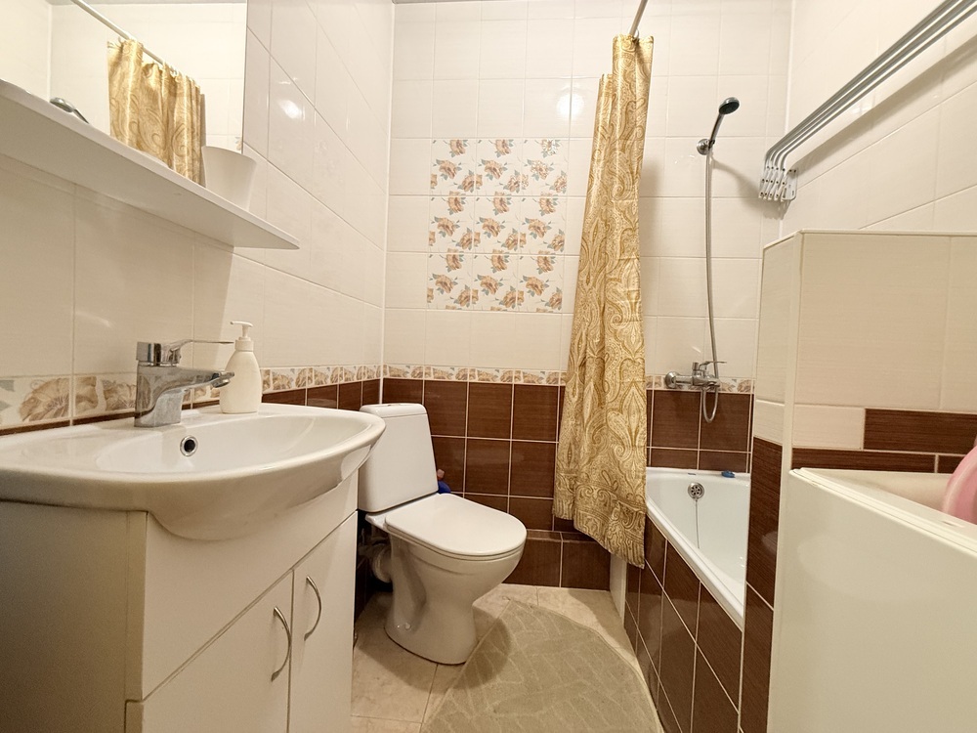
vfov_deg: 85.7
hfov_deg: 102.1
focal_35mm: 14
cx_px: 488
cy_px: 366
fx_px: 395
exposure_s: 1/50
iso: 400
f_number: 2.2
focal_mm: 2.22
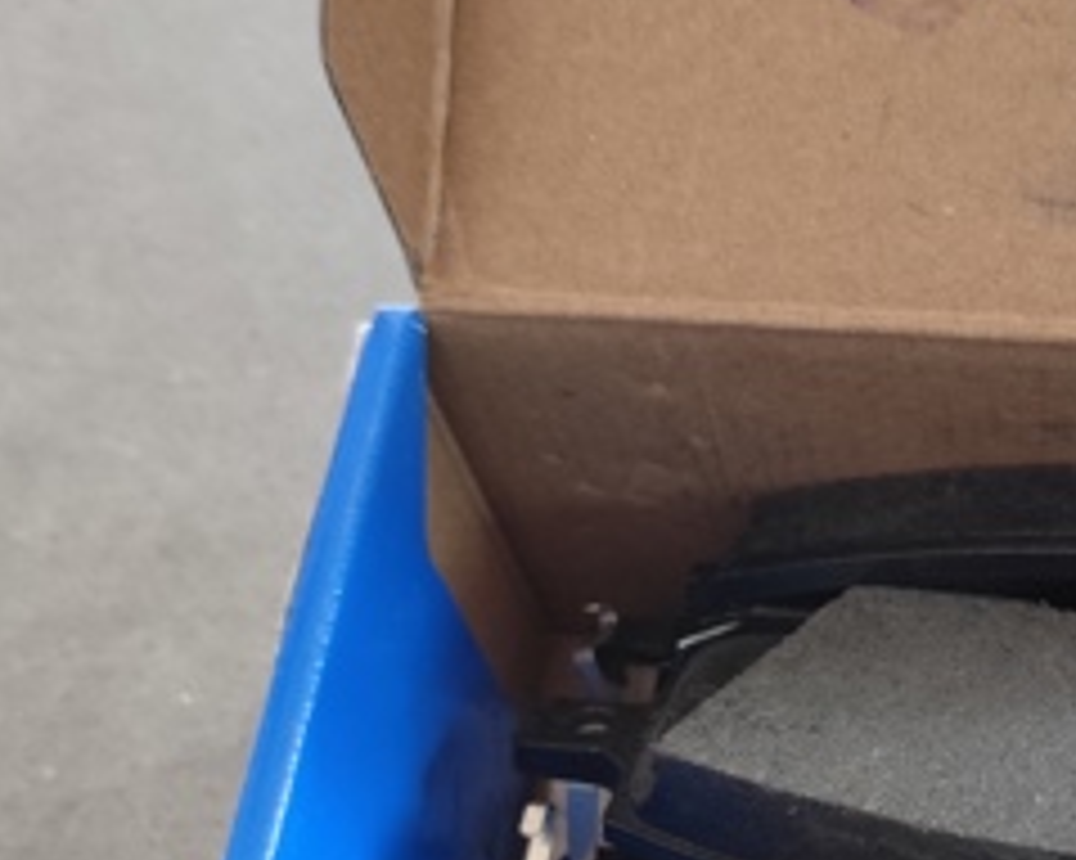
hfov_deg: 29.7
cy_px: 673
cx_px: 1031
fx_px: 1910
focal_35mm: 60
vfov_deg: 25.0
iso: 800
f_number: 1.65
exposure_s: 1/25
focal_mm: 6.19
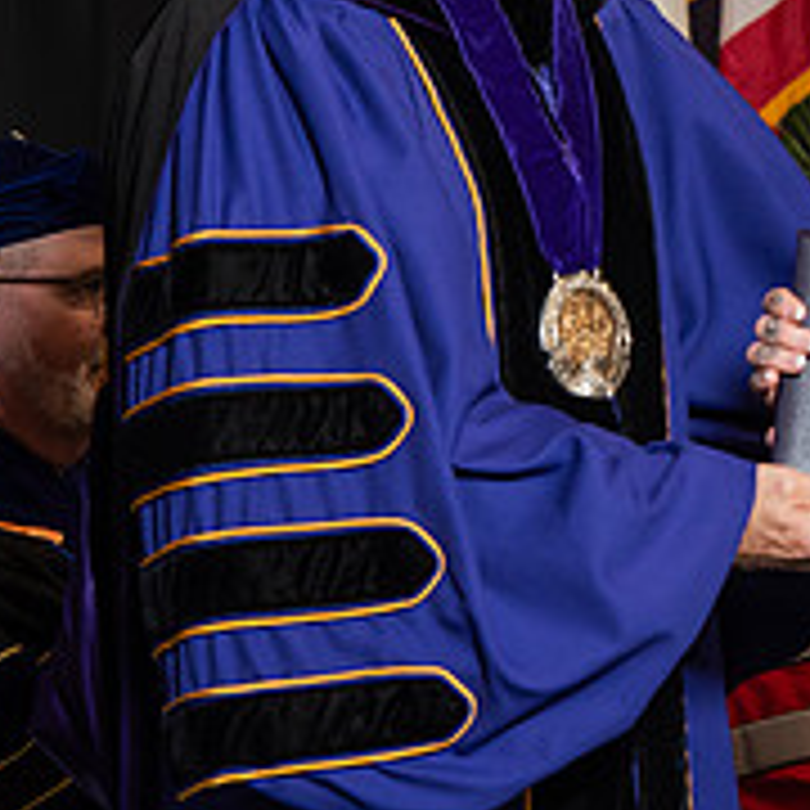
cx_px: 914
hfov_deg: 8.5
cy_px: 74
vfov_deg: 8.5
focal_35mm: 205
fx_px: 5427
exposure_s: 1/125
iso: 1600
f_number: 5.6
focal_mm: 75
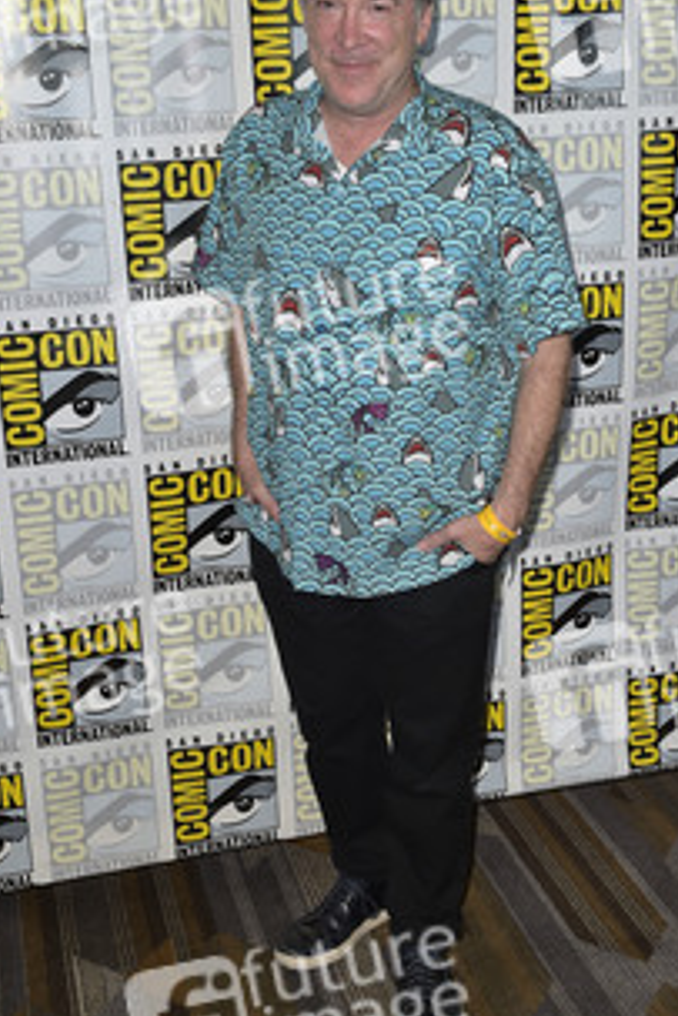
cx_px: 396
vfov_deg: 39.6
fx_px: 1411
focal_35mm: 50
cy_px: 505
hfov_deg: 27.0
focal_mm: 38
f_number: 6.3
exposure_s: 1/250
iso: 250
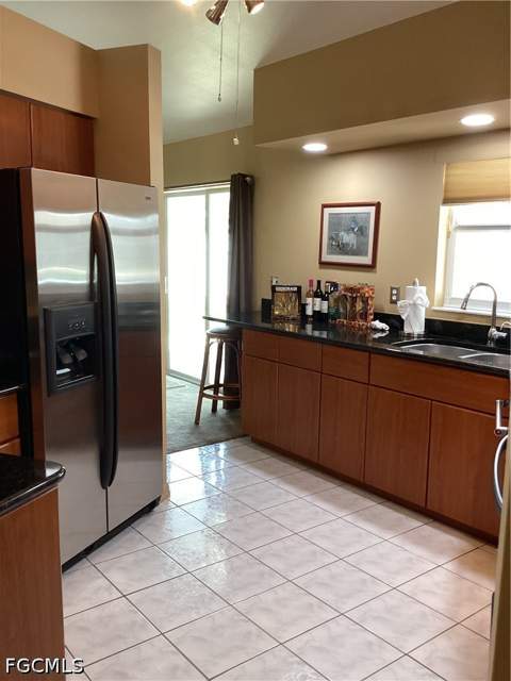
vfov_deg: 58.4
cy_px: 340
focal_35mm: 31
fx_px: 610
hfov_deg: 45.4
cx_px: 256
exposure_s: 1/60
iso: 200
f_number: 2.4
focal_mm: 3.3
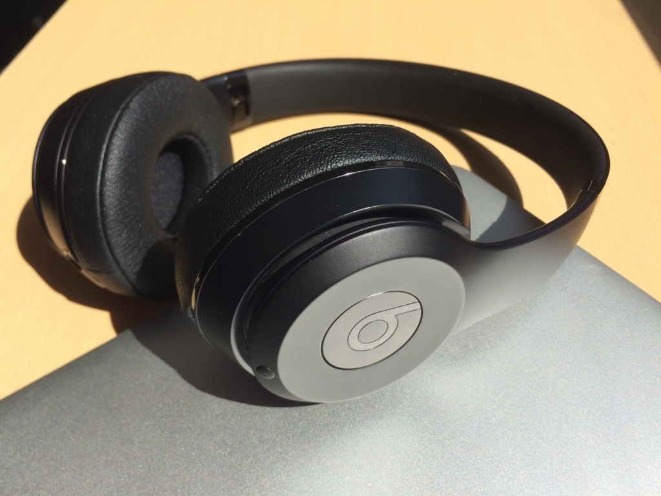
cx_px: 330
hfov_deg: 61.7
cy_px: 248
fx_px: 554
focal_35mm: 29
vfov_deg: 48.2
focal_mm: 4.15
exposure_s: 1/1466
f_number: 2.2
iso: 32
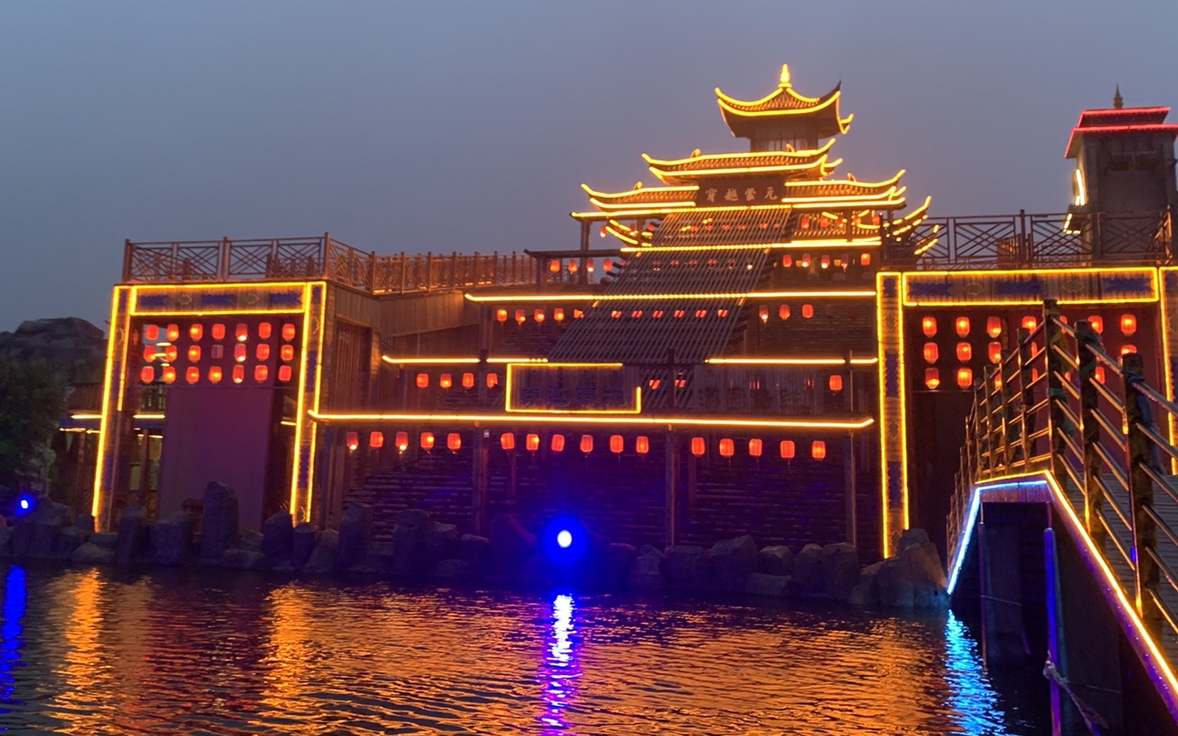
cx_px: 537
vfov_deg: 31.7
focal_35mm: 40
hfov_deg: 49.2
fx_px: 1284
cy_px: 231
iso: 160
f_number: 1.8
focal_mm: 4.25
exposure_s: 1/50
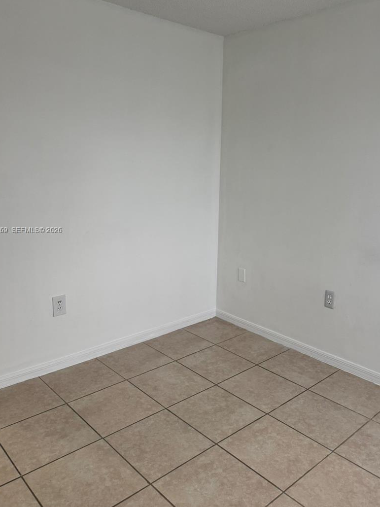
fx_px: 410
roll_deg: +0.0
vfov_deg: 63.3
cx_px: 192
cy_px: 231
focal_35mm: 28
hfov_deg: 49.7
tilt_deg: -8.1
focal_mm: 6.76
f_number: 1.78
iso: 200
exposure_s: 1/60
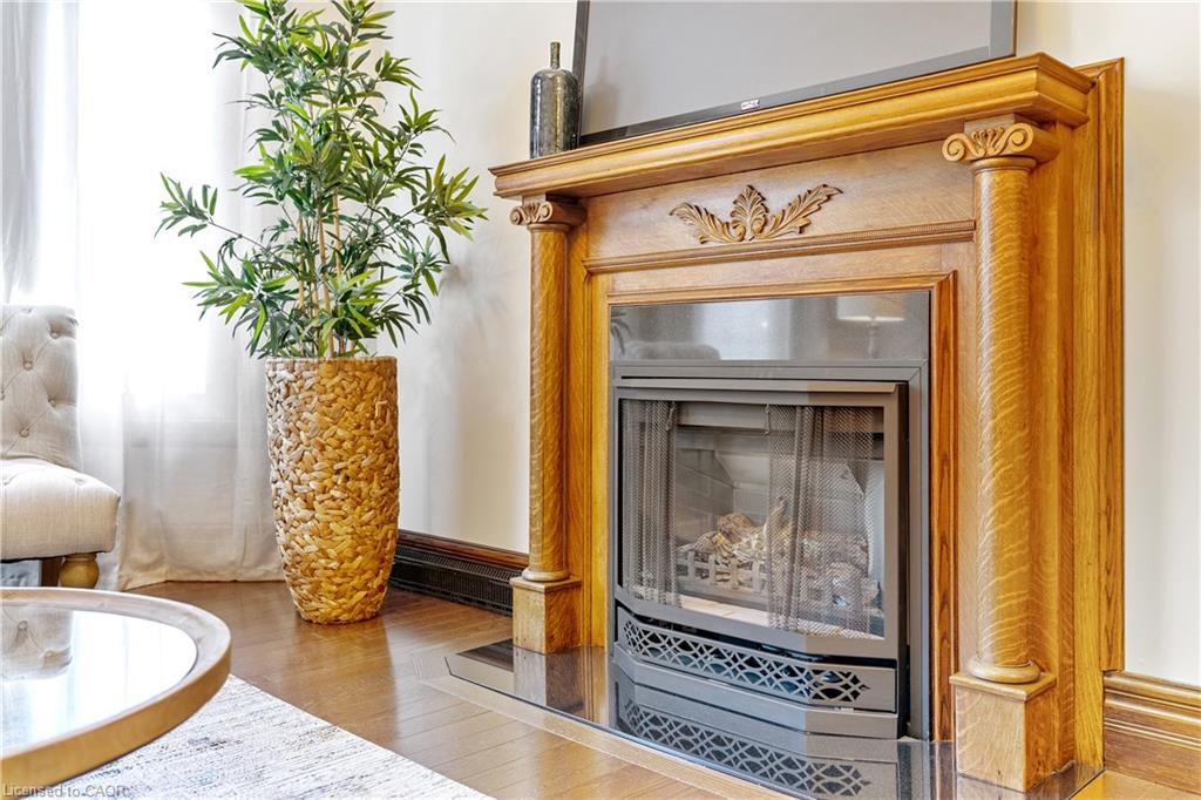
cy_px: 400
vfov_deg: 43.6
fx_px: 1000
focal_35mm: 30
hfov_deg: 61.9
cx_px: 600
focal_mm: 30
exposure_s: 2
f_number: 3.5
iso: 400
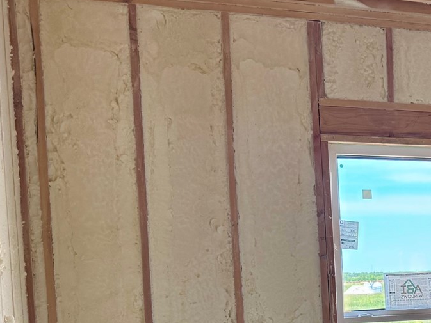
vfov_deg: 19.5
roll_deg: +1.5
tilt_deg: -3.8
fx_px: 909
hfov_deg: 23.7
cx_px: 553
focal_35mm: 73
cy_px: 329
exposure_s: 1/168
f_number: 1.78
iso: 100
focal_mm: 6.76
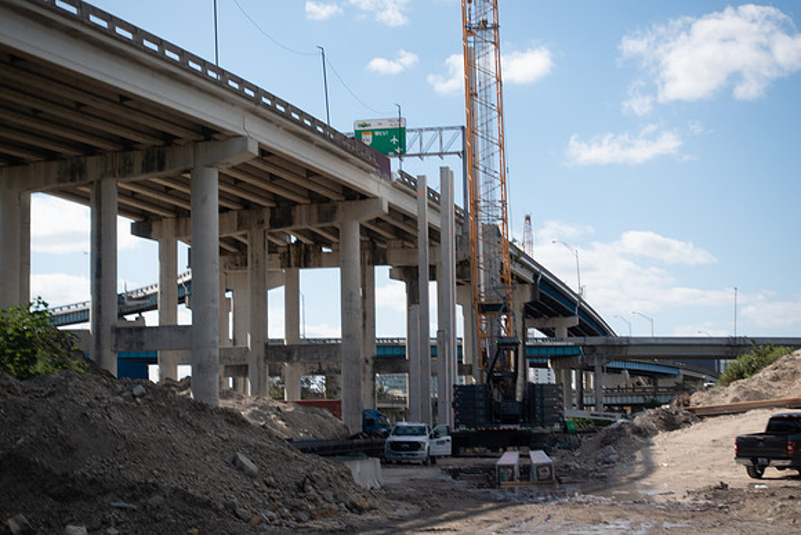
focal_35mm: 67
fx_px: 1491
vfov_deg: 20.3
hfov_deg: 30.1
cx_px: 400
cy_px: 268
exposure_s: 1/125
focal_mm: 24.47
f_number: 4
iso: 125
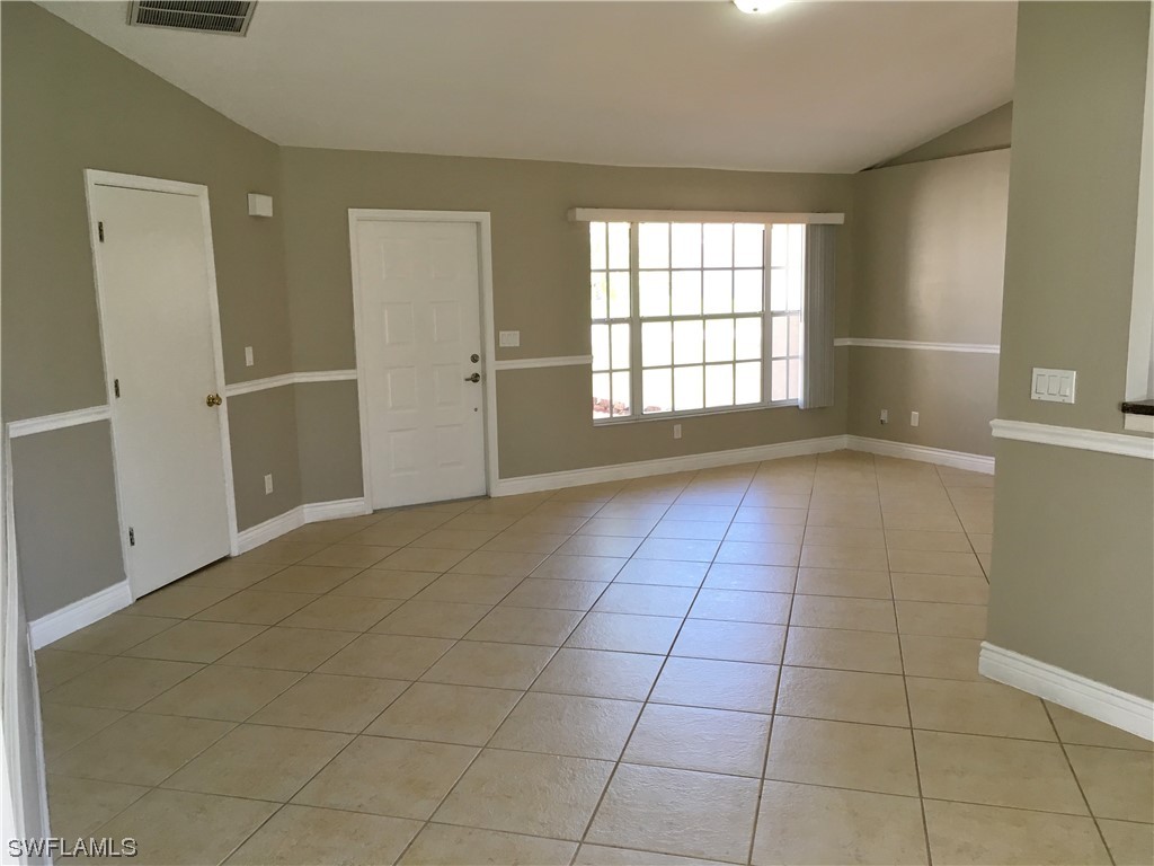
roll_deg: +1.6
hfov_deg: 61.7
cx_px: 577
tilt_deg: -9.2
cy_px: 433
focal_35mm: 29
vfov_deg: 48.2
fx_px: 967
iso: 25
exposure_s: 1/30
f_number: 2.2
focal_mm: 4.15
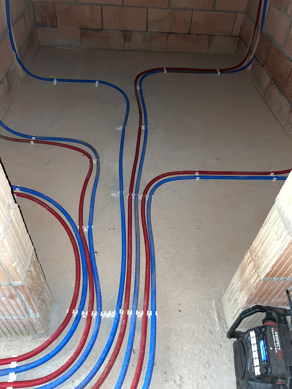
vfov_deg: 67.3
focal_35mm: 26
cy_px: 194
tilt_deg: -45.0
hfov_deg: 53.1
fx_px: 292
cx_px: 146
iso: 100
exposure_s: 1/4
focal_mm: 4.2
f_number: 1.6
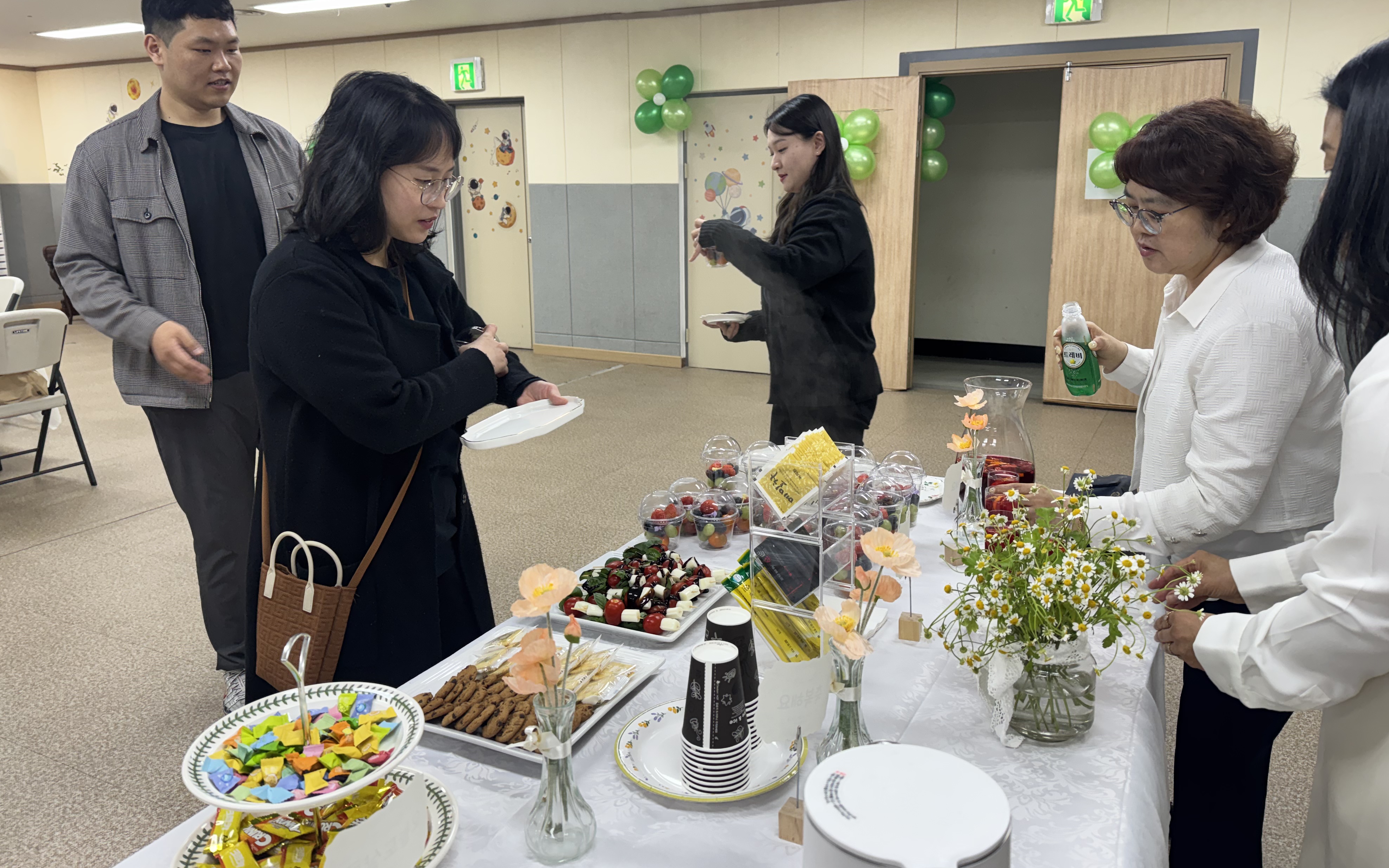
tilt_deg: -10.1
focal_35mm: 26
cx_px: 704
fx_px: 984
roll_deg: +0.7
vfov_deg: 47.4
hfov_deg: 70.4
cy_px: 365
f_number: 1.78
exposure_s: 1/120
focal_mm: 6.76
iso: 125
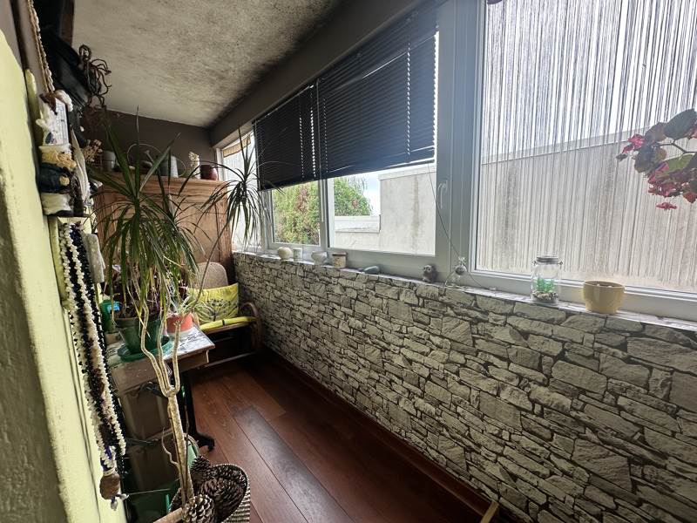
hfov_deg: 102.1
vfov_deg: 85.7
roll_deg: +1.6
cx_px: 348
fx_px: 282
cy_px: 262
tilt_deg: -8.5
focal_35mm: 14
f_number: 2.2
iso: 40
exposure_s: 1/151
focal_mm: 2.22
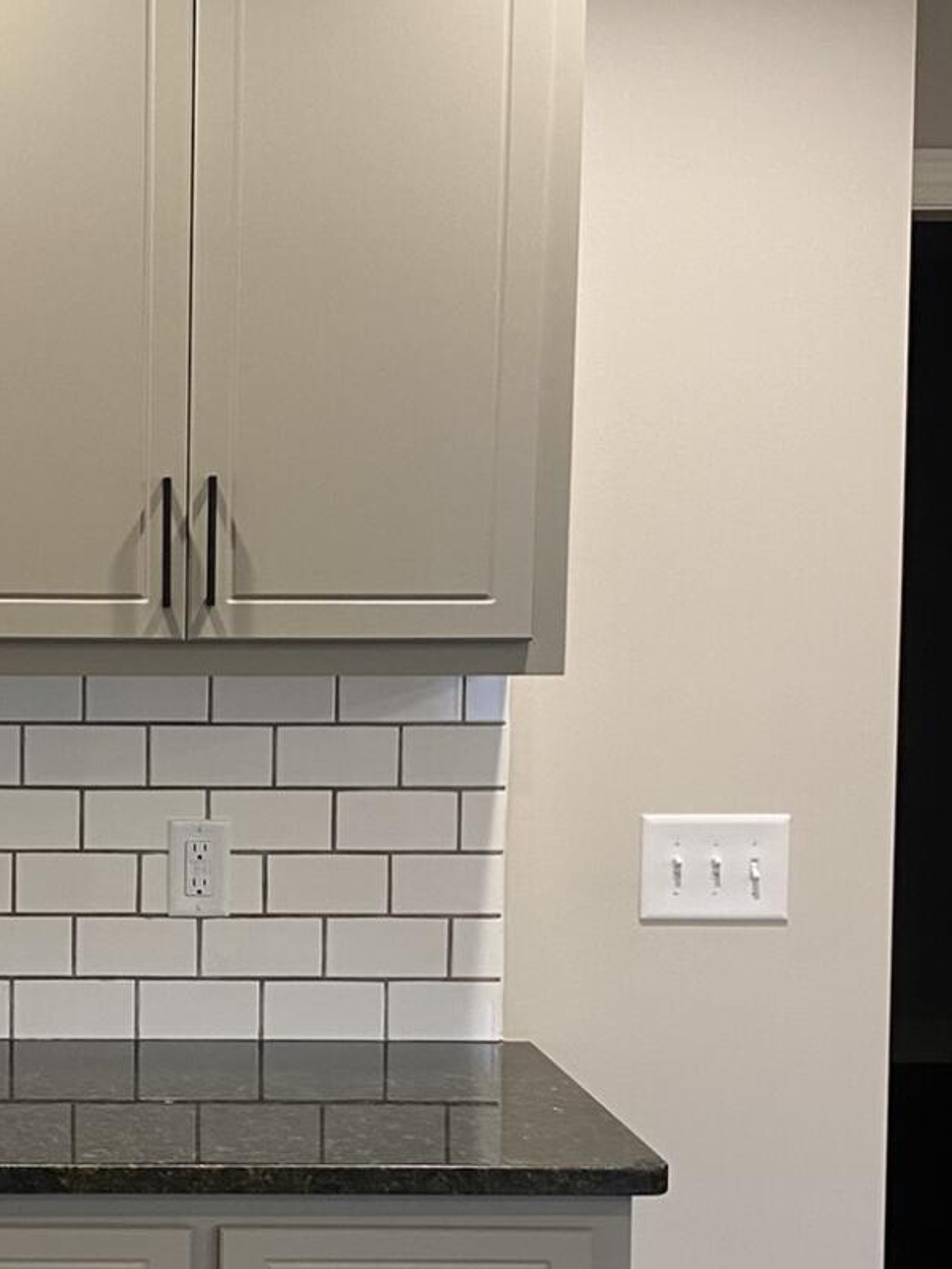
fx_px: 2383
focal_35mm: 65
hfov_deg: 22.0
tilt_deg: -5.8
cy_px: 834
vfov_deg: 29.6
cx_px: 68
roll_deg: -0.4
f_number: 1.8
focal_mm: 4.25
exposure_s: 1/60
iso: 125
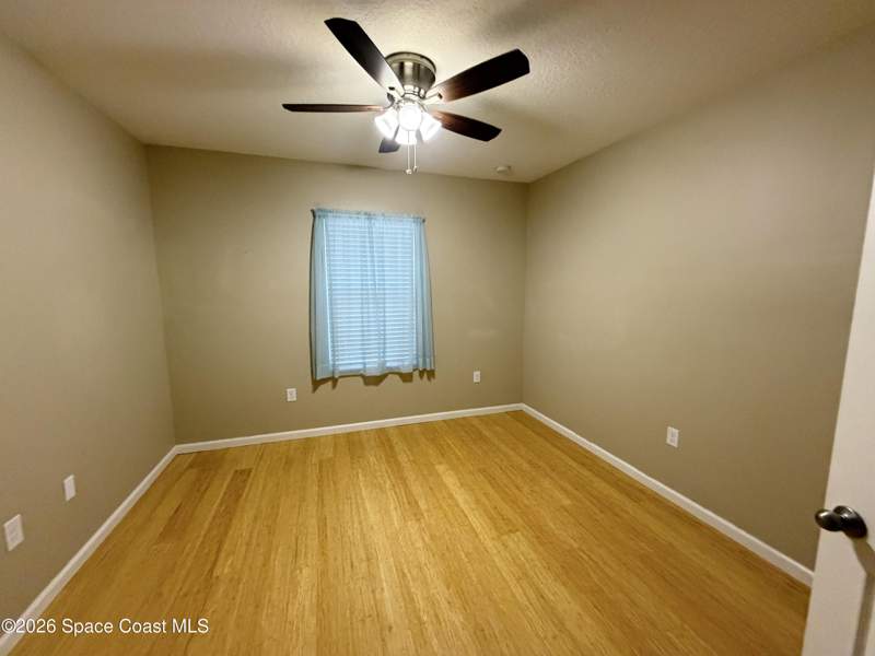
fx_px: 354
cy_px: 328
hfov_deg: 102.1
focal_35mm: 14
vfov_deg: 85.7
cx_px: 438
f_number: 2.2
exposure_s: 1/60
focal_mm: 2.22
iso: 640
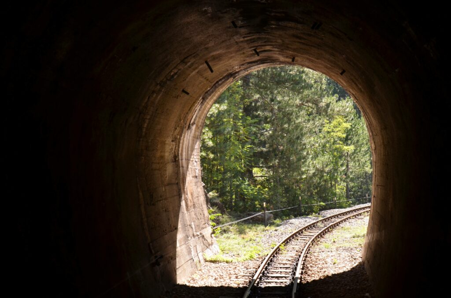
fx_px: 750
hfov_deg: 33.5
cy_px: 149
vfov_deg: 22.5
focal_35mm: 60
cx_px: 226
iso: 320
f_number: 7.1
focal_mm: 40
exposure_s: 1/200
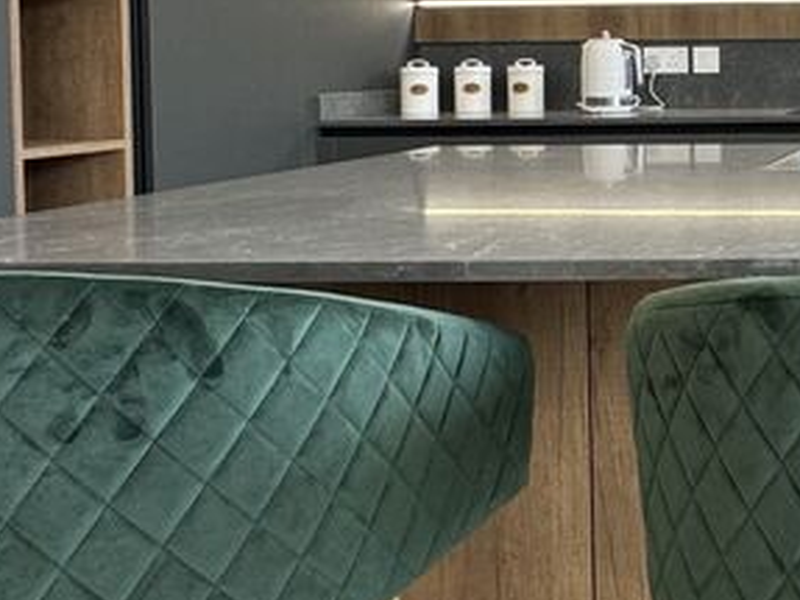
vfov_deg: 28.2
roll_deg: +0.8
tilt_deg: -2.0
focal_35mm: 50
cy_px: 84
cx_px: 1009
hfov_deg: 30.9
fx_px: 1155
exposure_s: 1/99
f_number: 2.2
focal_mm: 2.22
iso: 200
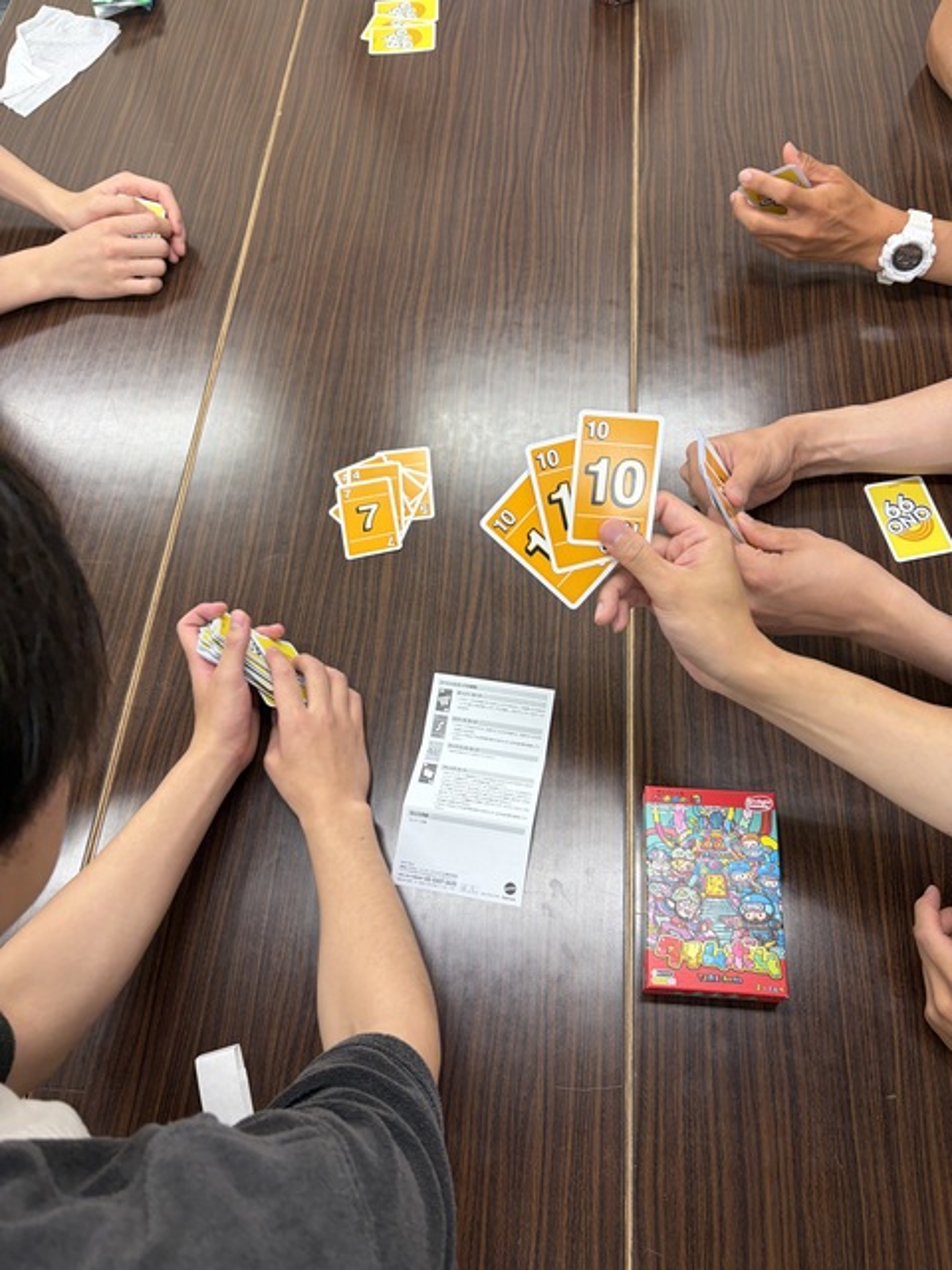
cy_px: 635
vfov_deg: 67.3
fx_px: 953
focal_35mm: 26
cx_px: 476
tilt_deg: -63.0
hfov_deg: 53.1
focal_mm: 5.96
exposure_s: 1/100
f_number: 1.6
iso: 100
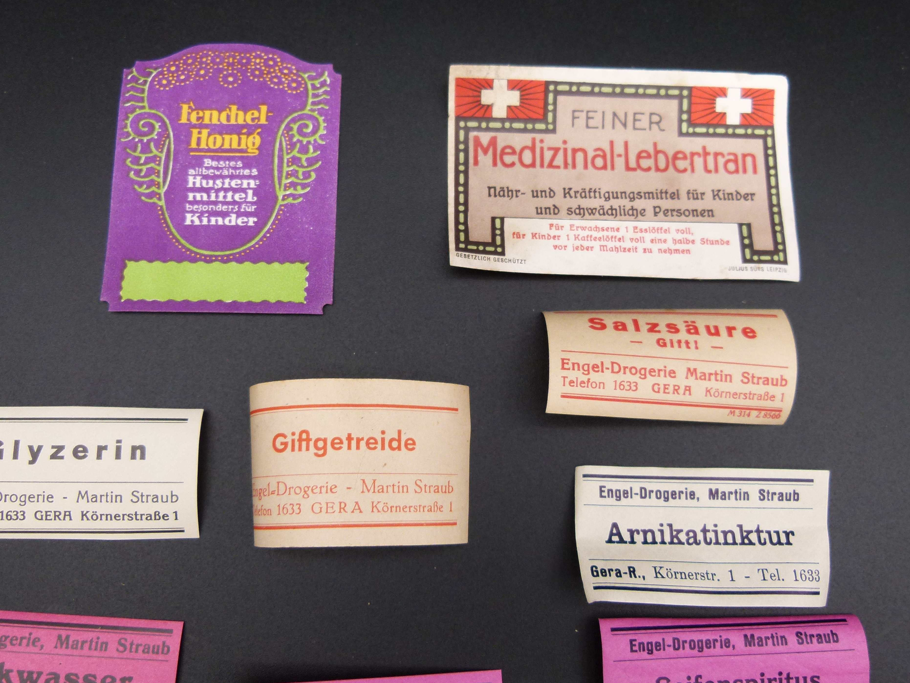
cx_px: 469
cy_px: 313
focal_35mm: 29
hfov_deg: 61.6
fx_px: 762
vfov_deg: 48.2
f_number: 2.8
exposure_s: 1/60
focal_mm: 4.5
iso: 125
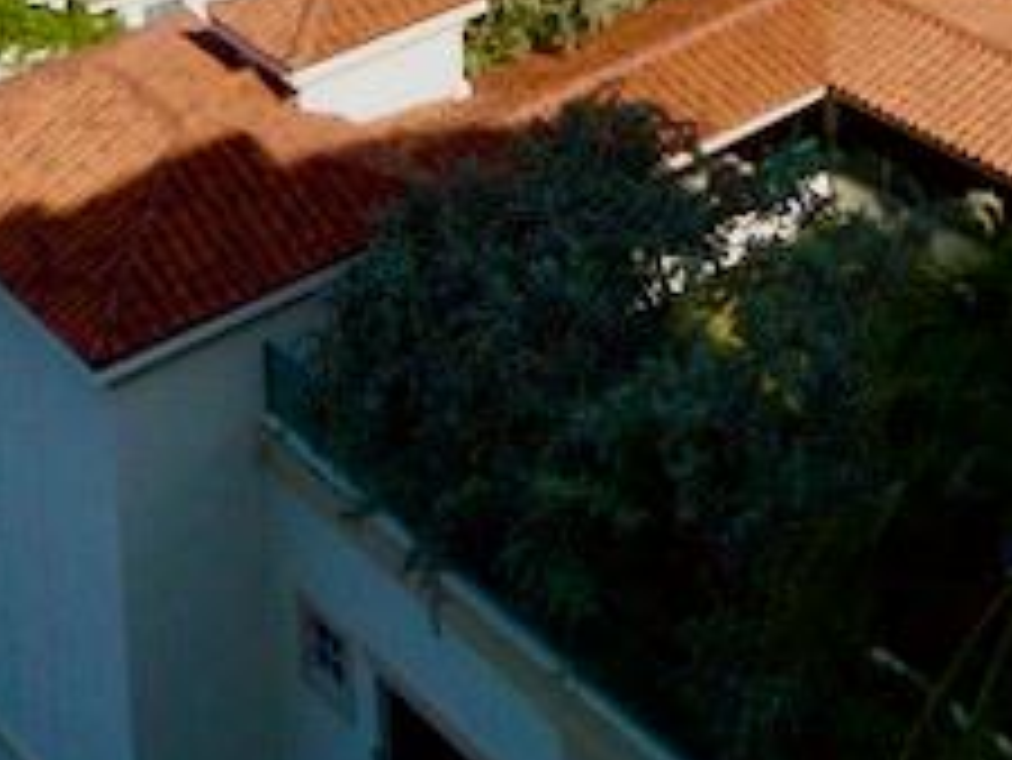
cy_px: -1021
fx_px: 2399
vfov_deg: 13.5
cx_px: 909
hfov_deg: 23.2
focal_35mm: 82
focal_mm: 10
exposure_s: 1/200
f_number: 13
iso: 100
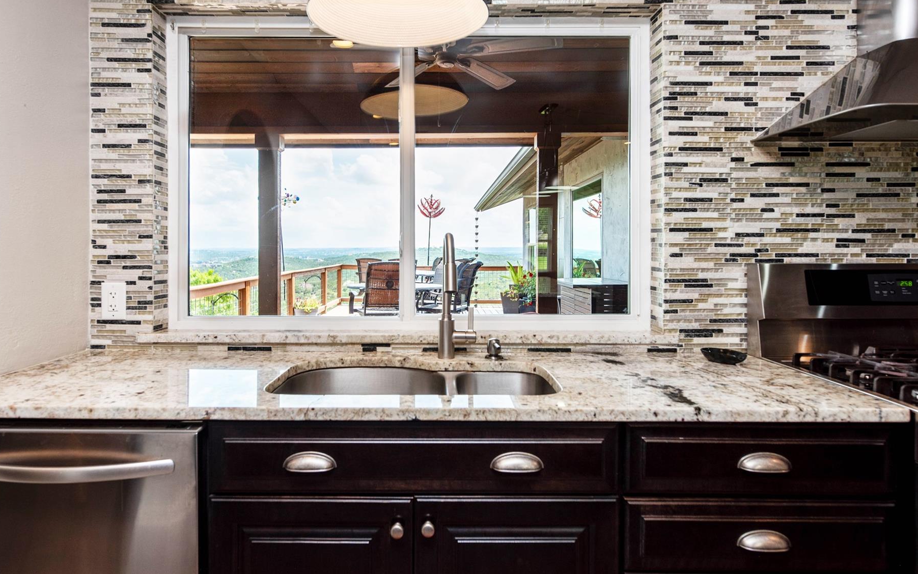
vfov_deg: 54.9
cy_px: 254
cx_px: 441
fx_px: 550
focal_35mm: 22
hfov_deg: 79.6
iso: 200
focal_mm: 19
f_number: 5.6
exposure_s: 1/125
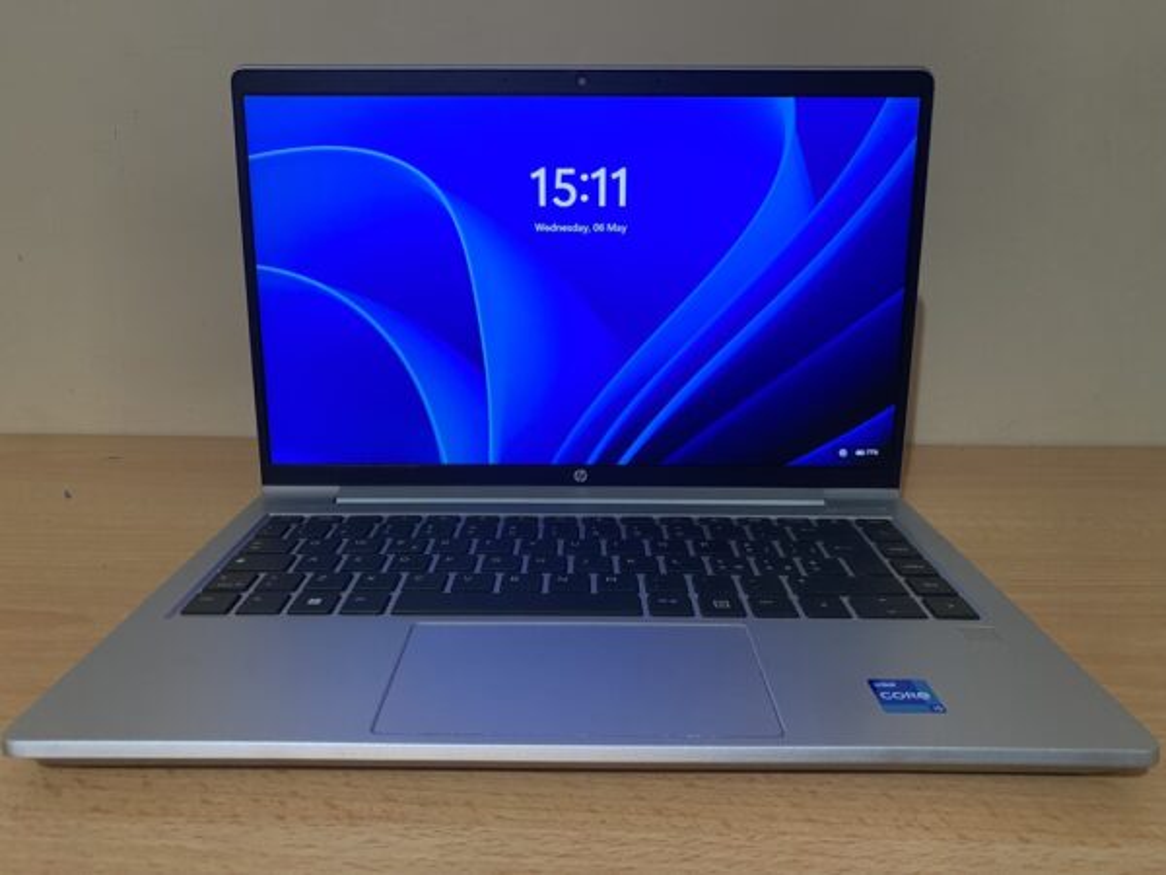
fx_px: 876
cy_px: 438
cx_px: 583
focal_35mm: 26
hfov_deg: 67.3
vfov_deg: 53.1
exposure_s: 1/50
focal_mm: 4.25
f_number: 1.8
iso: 400
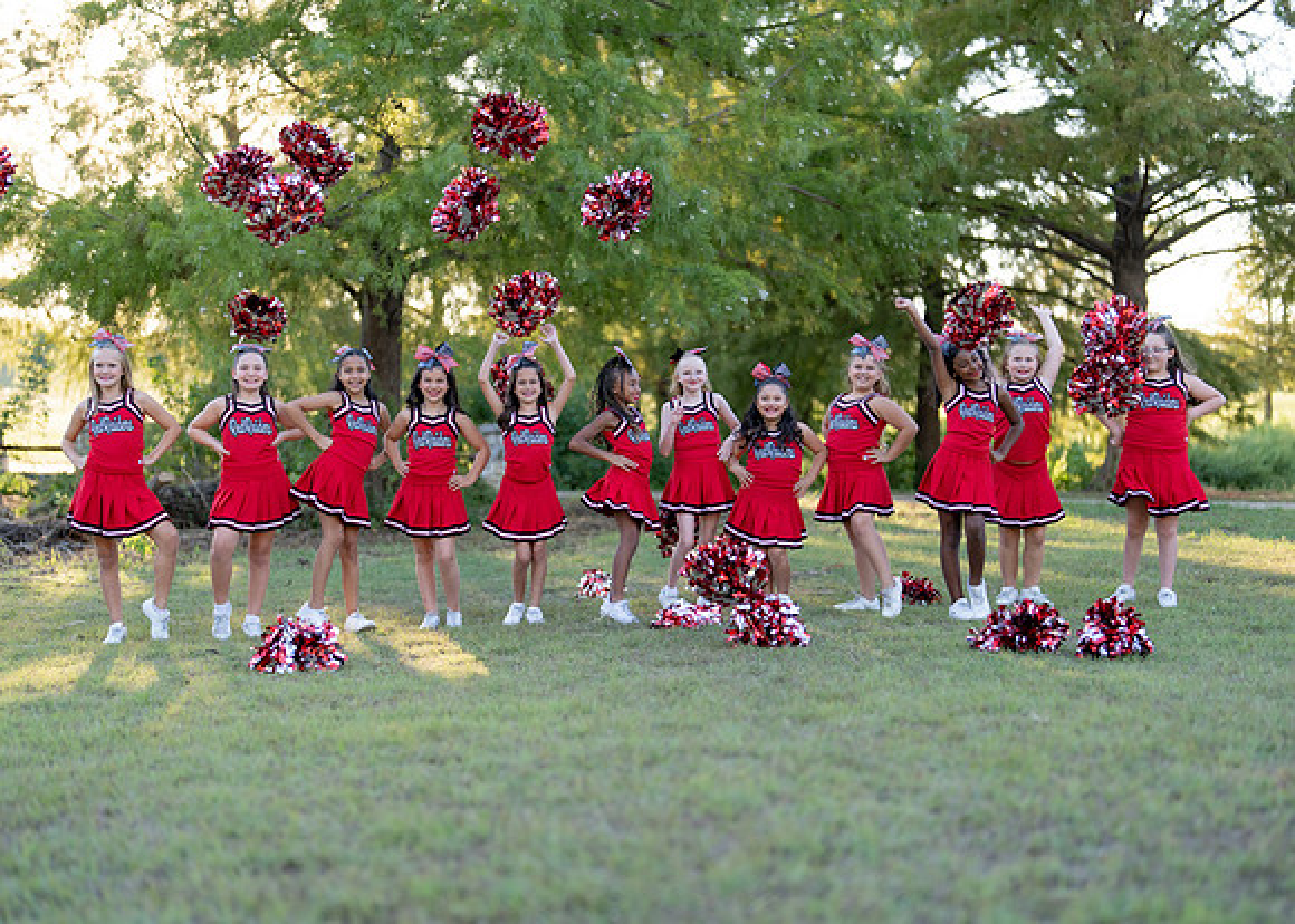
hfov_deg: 34.7
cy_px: 478
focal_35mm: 56
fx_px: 2075
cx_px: 651
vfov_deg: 25.1
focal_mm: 50
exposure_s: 1/1000
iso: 125
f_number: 1.2
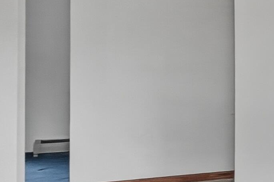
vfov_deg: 21.1
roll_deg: +1.7
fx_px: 487
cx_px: 556
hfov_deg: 18.7
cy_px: 49
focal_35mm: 64
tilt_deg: +0.8
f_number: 2.2
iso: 100
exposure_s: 1/121
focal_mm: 2.2
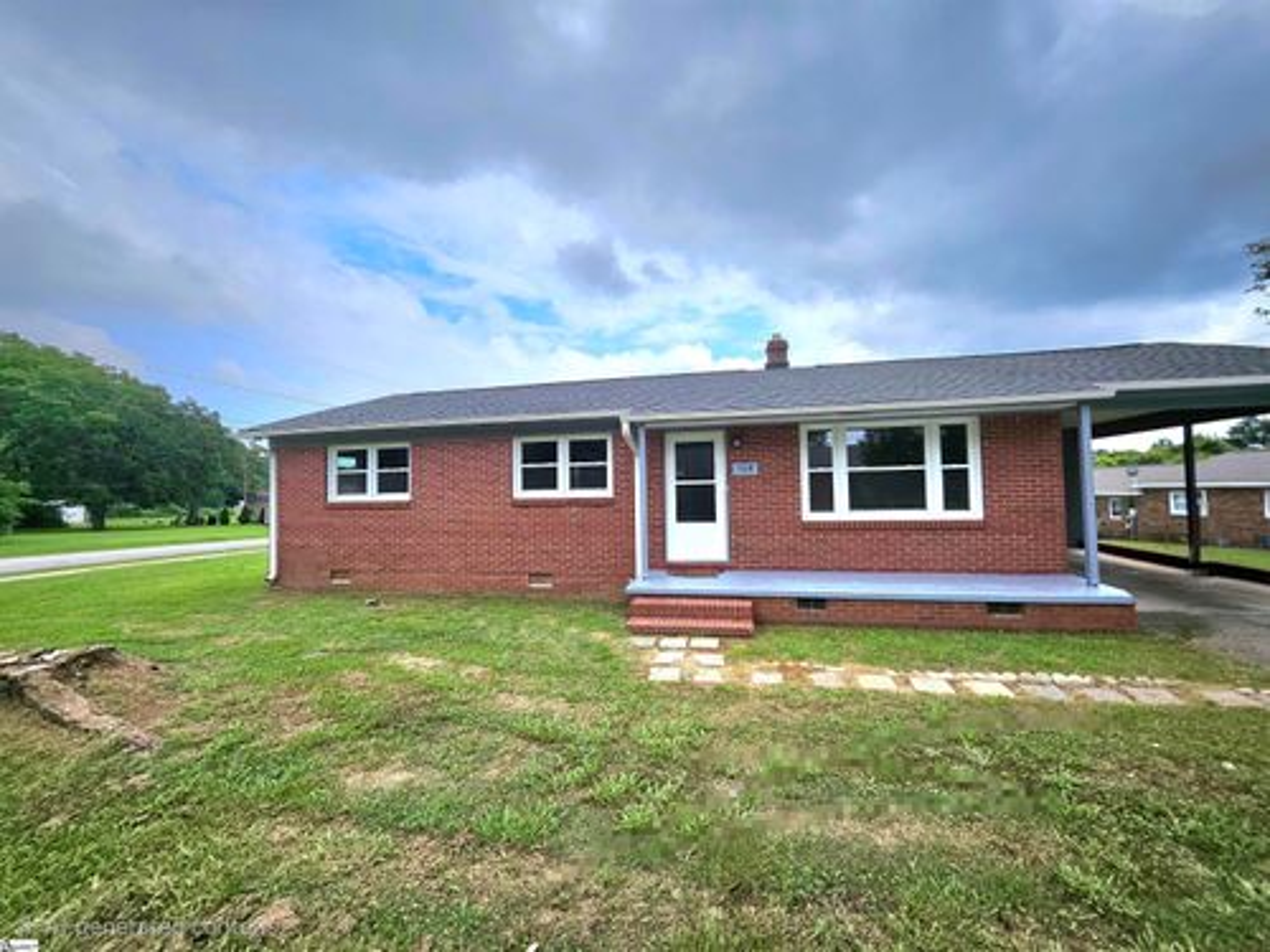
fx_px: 477
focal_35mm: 13
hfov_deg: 106.2
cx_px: 635
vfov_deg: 89.9
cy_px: 476
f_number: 2.2
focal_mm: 1.7
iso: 32
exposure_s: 1/2000
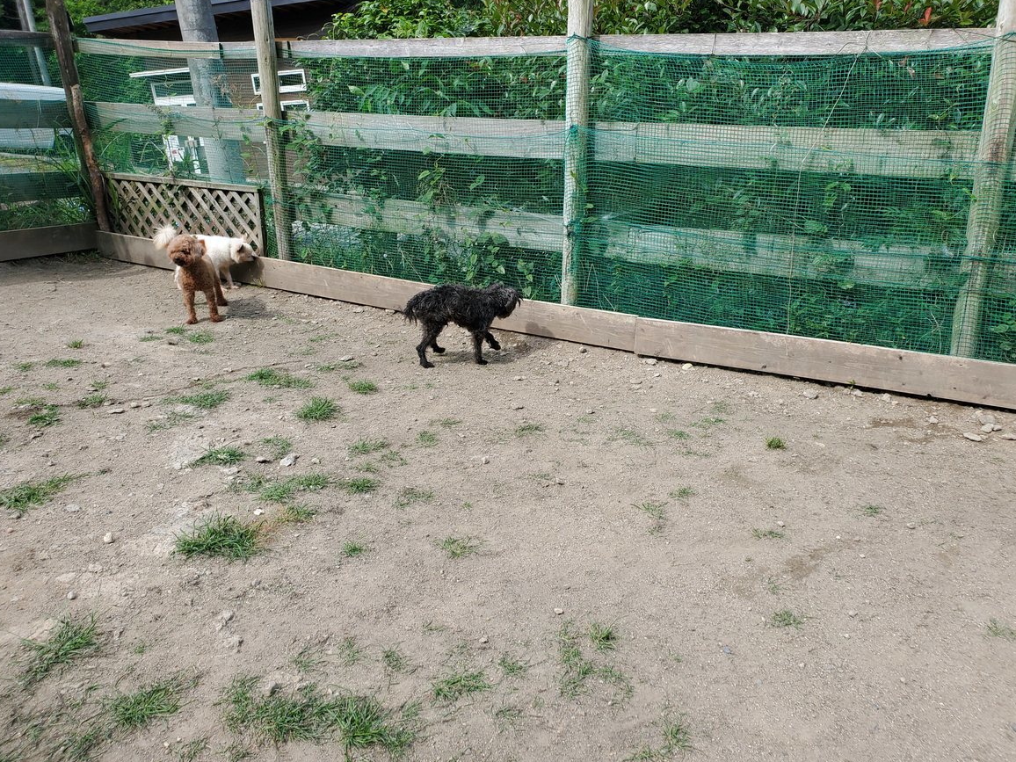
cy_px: 386
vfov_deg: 51.4
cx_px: 520
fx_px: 792
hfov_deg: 65.3
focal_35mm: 27
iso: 50
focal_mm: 4.3
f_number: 2.4
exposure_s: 1/526
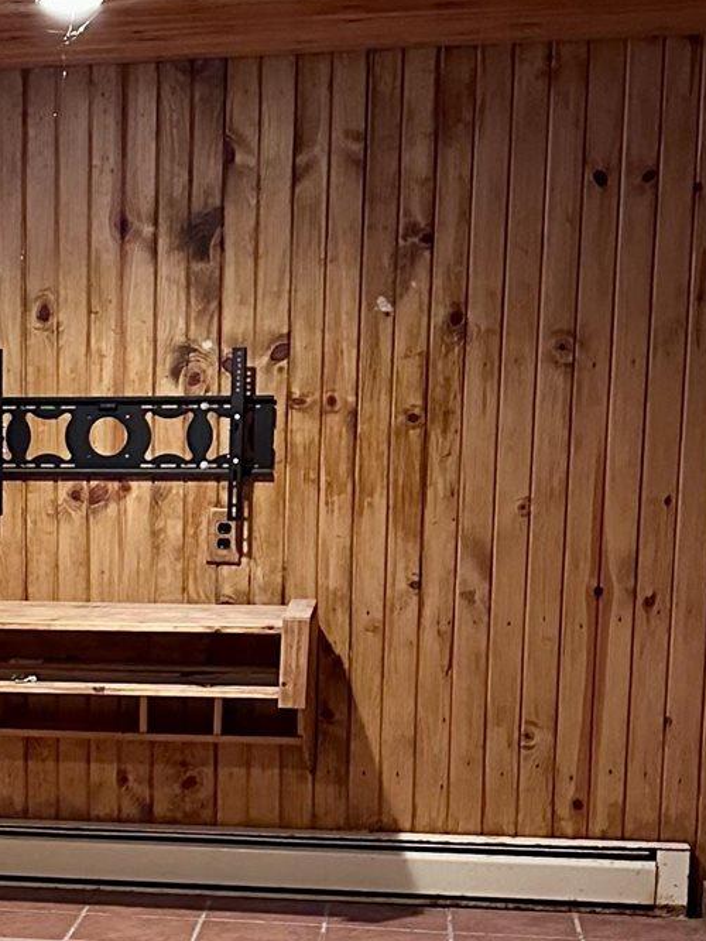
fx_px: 2256
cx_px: -114
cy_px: 763
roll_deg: -0.3
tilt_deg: -11.1
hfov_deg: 17.1
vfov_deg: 23.2
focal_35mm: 83
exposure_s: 1/40
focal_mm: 6.86
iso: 800
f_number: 1.78
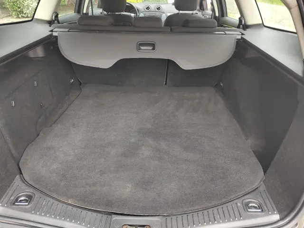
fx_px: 202
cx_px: 152
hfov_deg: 73.9
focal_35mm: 23
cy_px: 114
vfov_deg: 58.9
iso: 100
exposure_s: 1/136
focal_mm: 5.56
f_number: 1.8
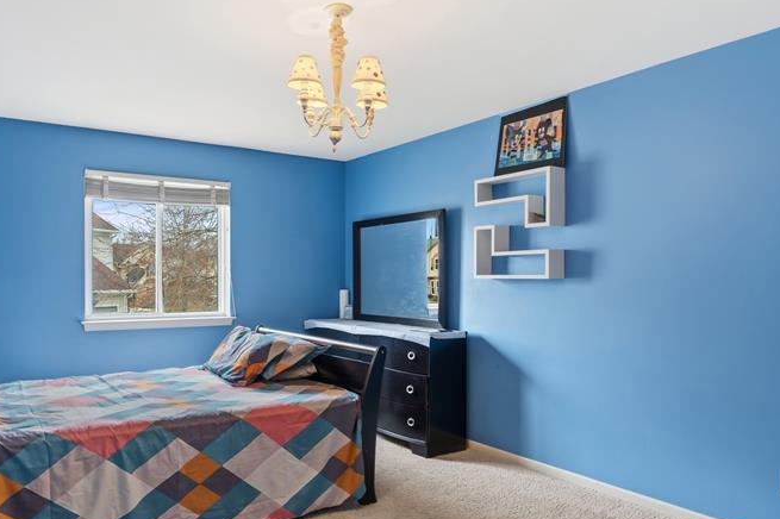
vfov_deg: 51.0
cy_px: 304
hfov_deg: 70.3
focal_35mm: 25
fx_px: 541
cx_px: 289
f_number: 3.5
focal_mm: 16
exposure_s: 1/30
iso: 250
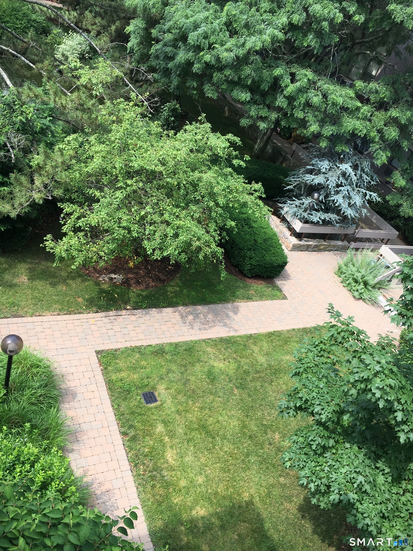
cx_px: 206
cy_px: 276
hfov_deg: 48.2
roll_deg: -22.6
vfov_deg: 61.7
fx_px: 461
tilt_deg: -33.8
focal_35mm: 29
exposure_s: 1/610
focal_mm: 4.15
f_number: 2.2
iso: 25
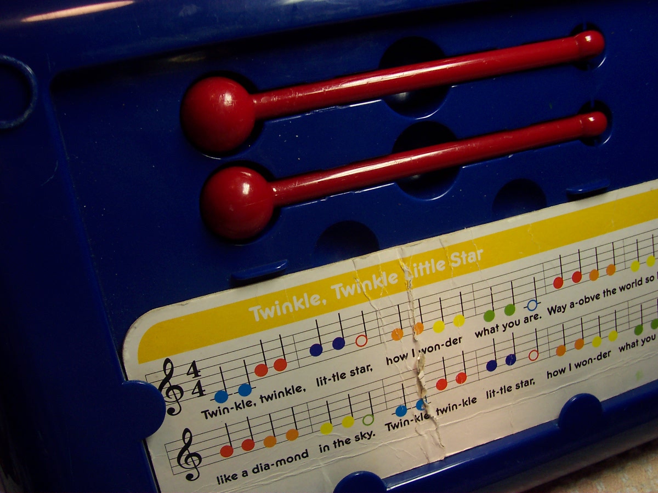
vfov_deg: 38.7
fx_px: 703
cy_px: 246
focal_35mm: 37
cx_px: 329
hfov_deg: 50.1
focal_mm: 5.6
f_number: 2.8
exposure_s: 1/60
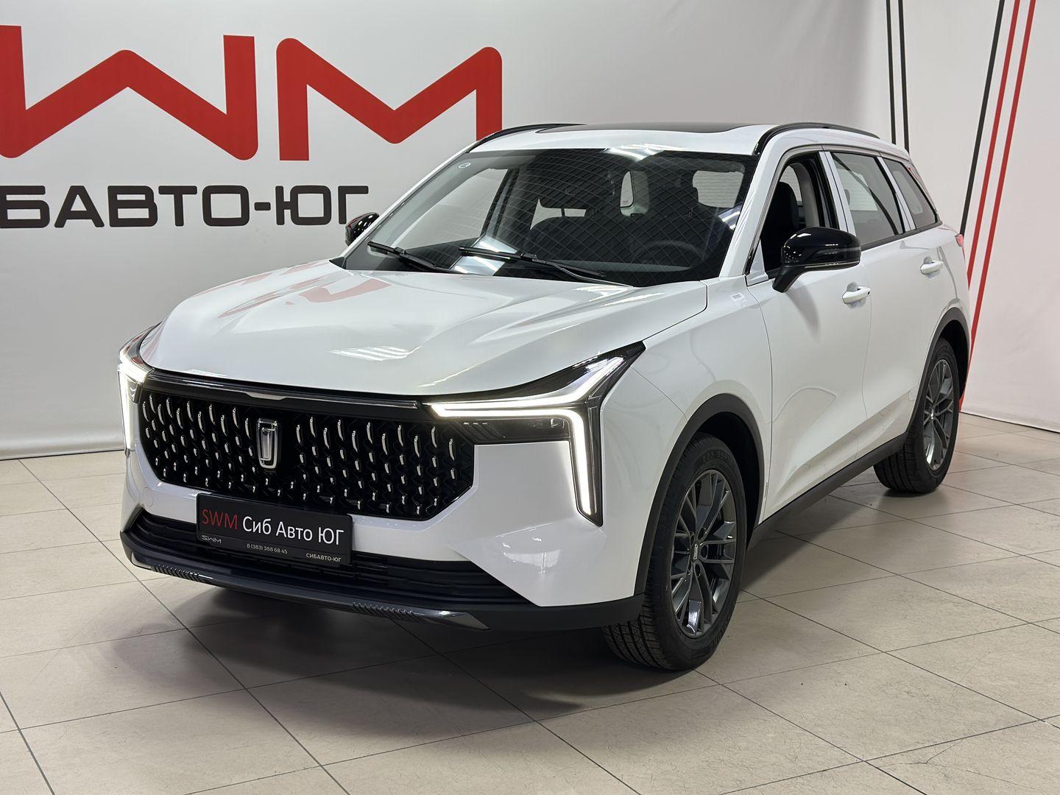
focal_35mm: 48
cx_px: 530
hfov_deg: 39.7
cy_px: 398
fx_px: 1470
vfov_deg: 30.3
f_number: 1.78
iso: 64
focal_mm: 6.86
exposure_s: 1/109
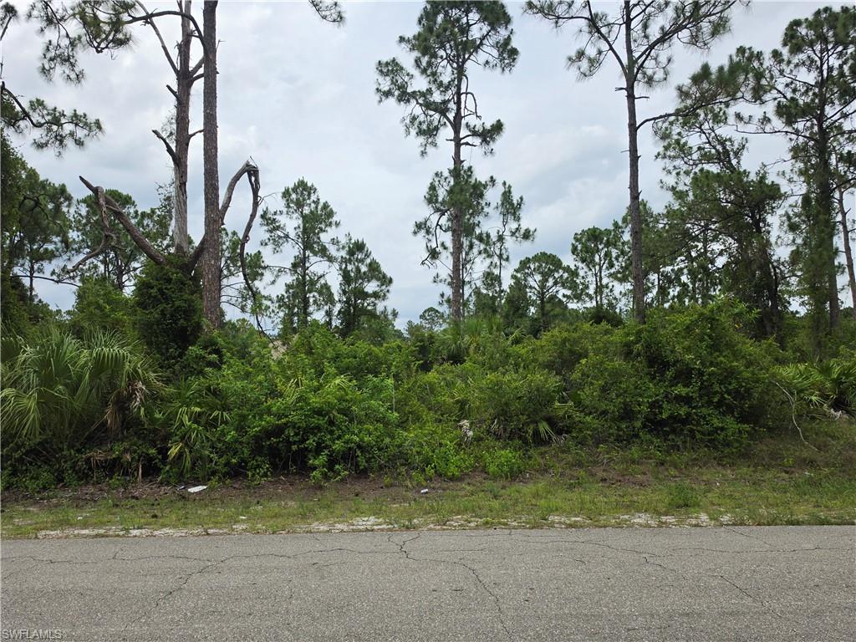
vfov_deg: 58.9
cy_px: 321
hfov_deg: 73.9
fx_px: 569
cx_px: 428
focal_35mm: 23
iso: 50
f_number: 1.4
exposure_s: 1/7939
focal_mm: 6.5
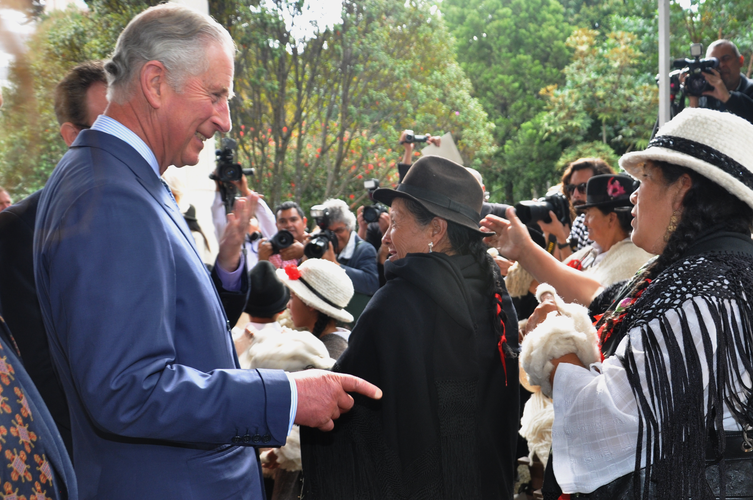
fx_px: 773
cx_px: 458
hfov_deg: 51.5
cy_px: 319
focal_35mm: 37
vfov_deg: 35.6
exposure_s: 1/40
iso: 320
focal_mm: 18
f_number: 4.5
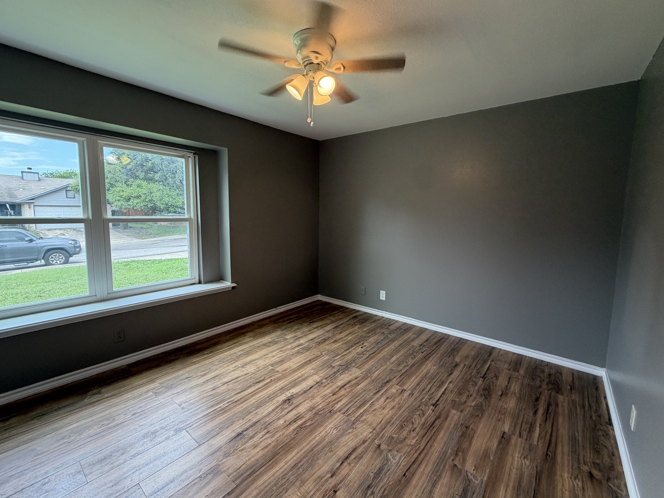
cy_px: 240
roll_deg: -0.4
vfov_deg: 81.7
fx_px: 288
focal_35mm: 15
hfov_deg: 98.2
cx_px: 337
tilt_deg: -5.2
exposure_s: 1/120
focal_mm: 2.22
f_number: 2.2
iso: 125
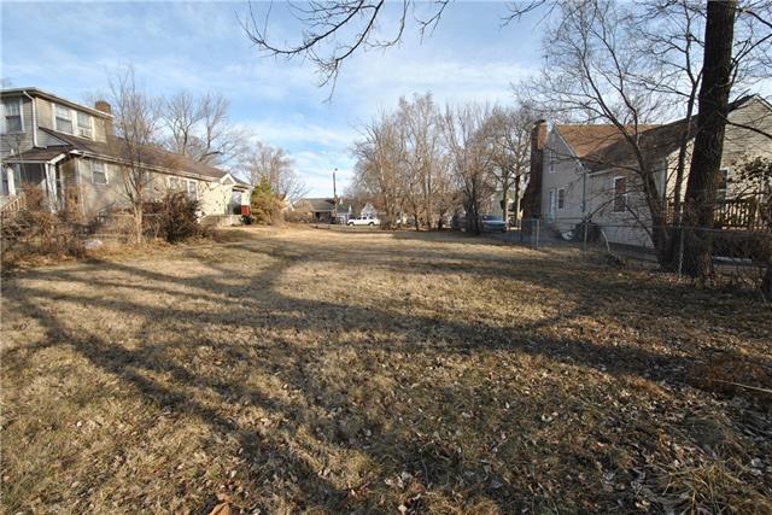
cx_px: 386
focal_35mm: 15
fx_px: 322
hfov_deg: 100.4
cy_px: 258
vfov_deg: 77.4
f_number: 6.3
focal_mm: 10
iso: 100
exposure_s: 1/160
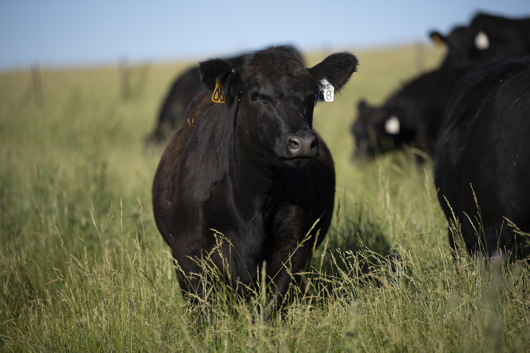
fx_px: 2944
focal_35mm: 200
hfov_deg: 10.3
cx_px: 265
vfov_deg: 6.9
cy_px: 176
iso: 64
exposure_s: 1/1000
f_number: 2.8
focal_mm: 200
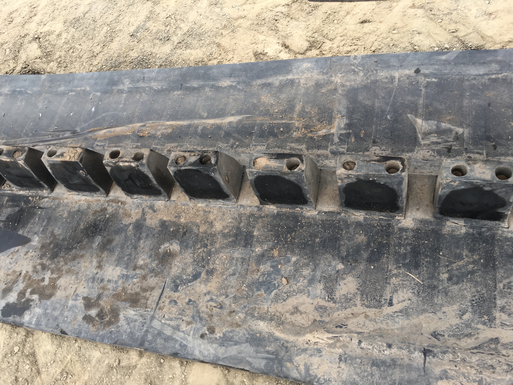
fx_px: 430
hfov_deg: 61.7
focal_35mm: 29
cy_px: 192
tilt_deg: -59.8
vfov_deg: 48.2
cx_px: 256
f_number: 2.2
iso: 32
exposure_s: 1/60
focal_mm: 4.15
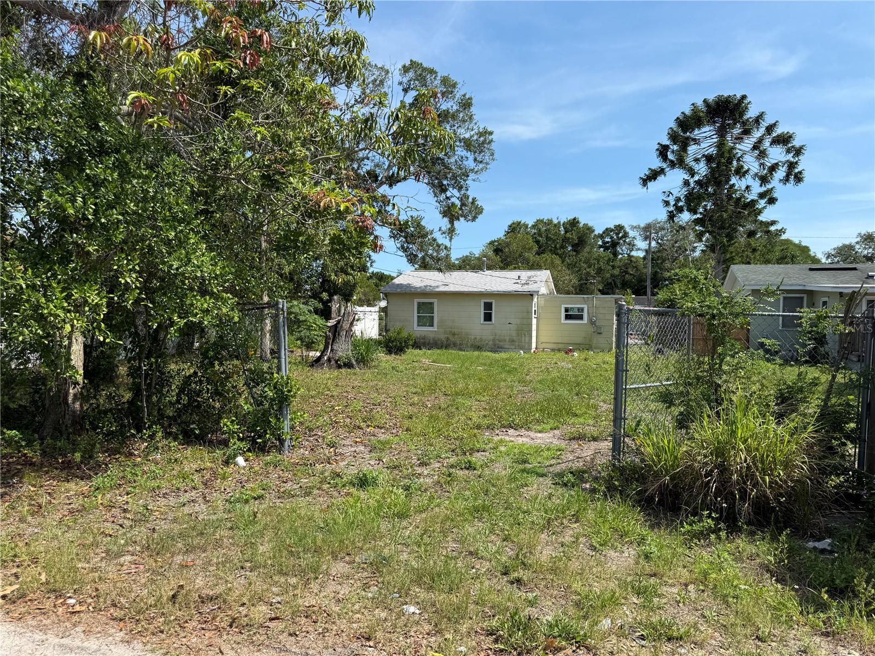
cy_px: 328
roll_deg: -0.5
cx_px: 438
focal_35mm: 24
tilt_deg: +0.5
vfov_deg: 56.8
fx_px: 607
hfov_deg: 71.6
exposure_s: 1/3145
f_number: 1.78
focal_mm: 6.76
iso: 80
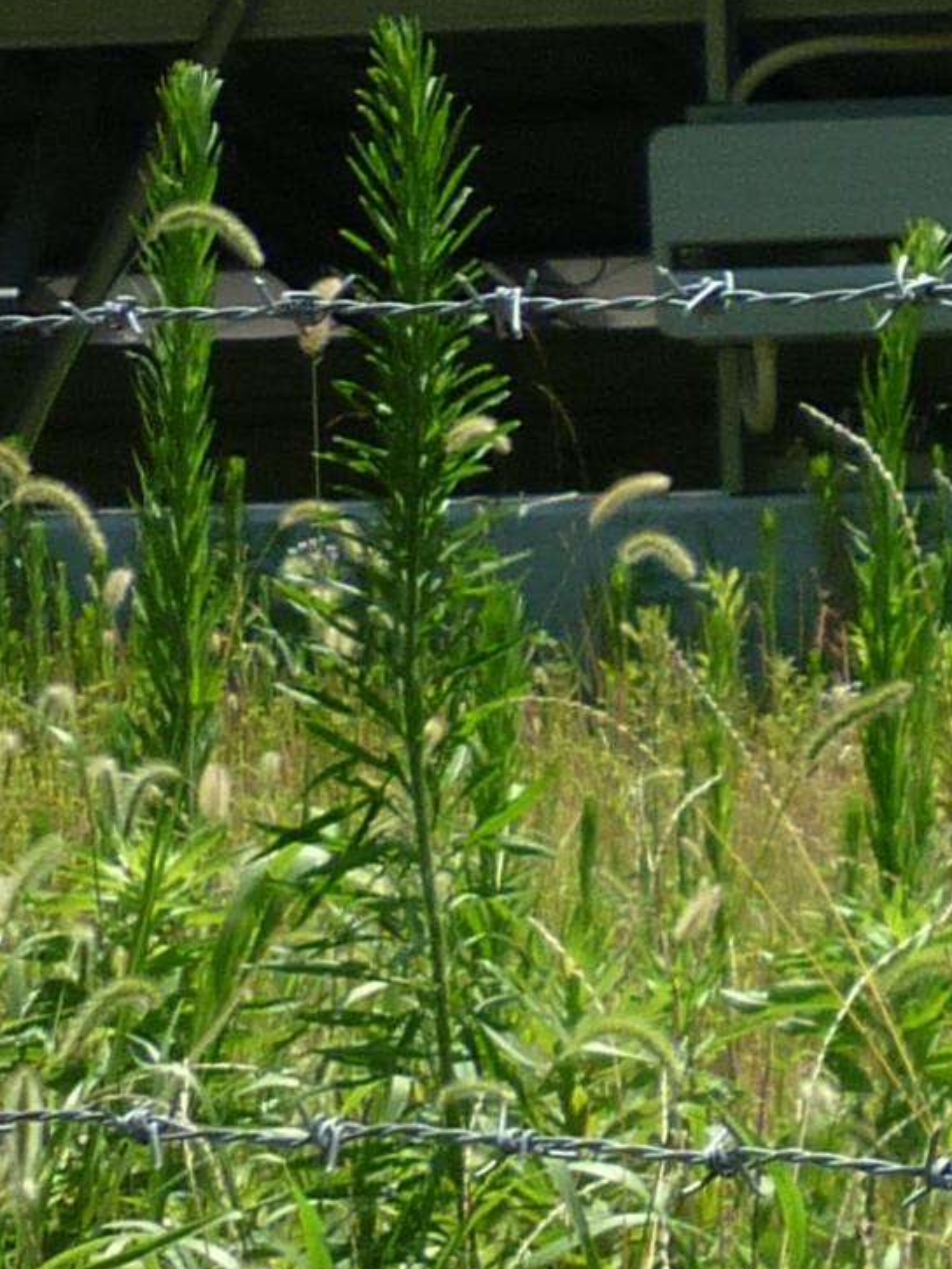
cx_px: 2352
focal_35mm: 166
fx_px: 6085
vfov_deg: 11.7
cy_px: -79
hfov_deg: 8.2
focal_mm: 5.5
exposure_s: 1/1000
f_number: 2.8
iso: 80
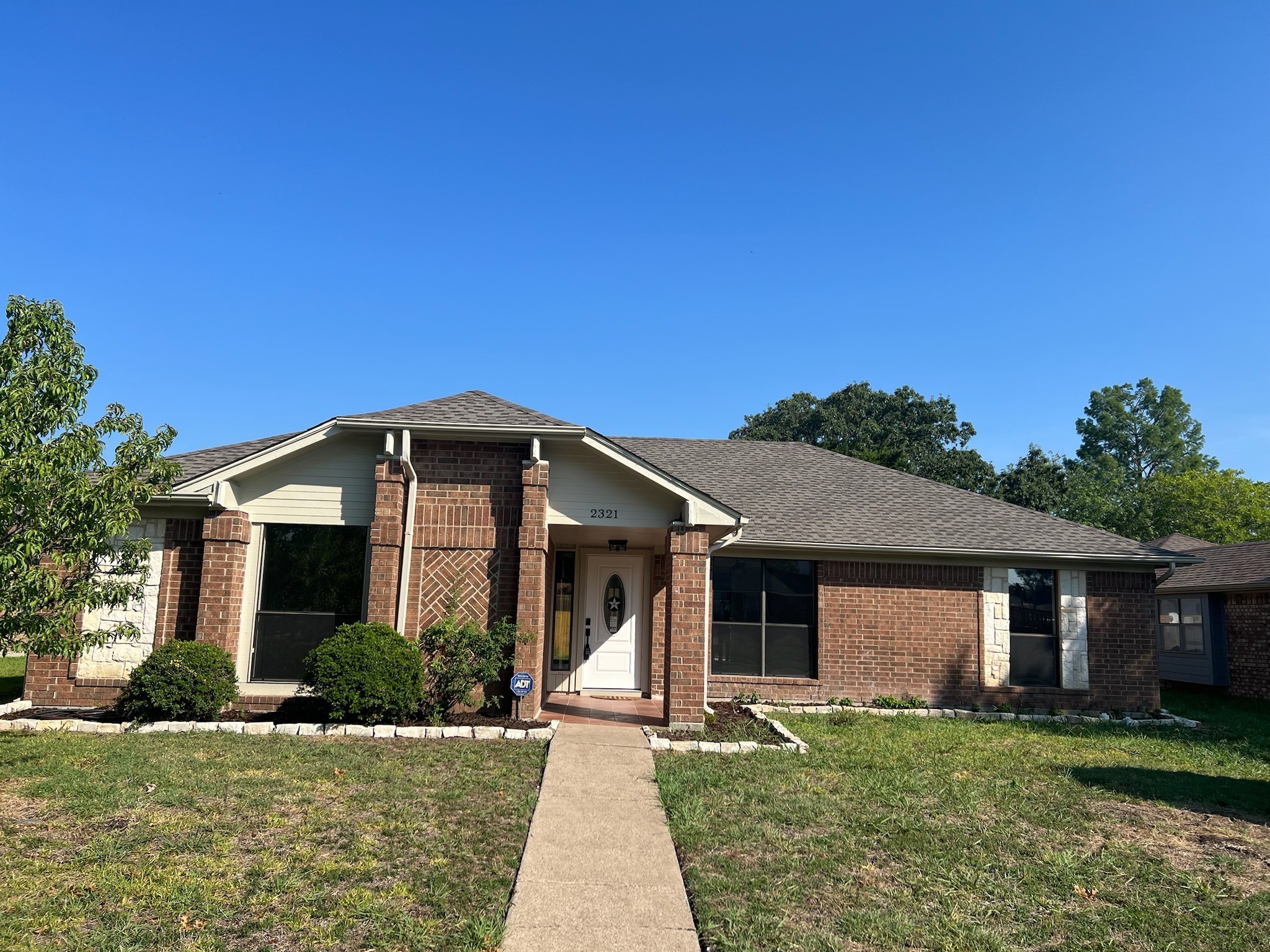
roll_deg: -1.4
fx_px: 954
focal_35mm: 26
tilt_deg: +8.7
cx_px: 635
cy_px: 476
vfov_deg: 53.1
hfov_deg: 67.3
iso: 50
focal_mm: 5.7
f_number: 1.5
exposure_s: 1/4115
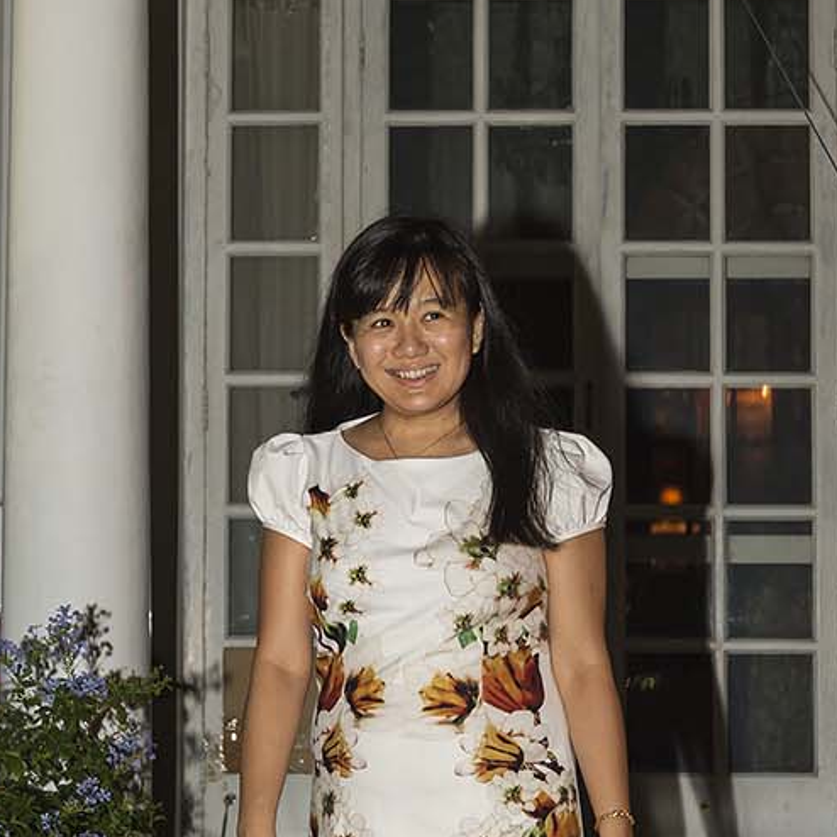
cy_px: 327
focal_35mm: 119
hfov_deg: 14.7
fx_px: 3255
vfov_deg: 14.6
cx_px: 439
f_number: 5.6
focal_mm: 48
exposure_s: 1/60
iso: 400
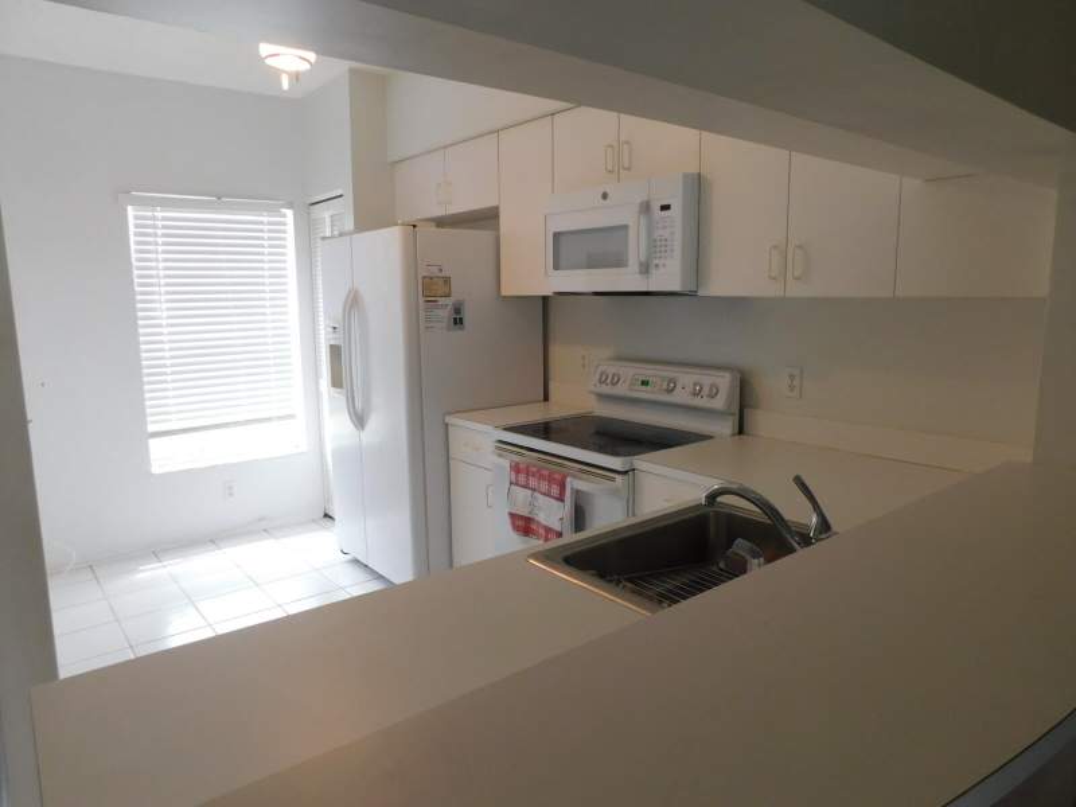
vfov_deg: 58.9
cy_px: 404
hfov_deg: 73.9
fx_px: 715
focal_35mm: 23
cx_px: 538
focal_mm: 4
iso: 160
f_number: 3
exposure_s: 1/30
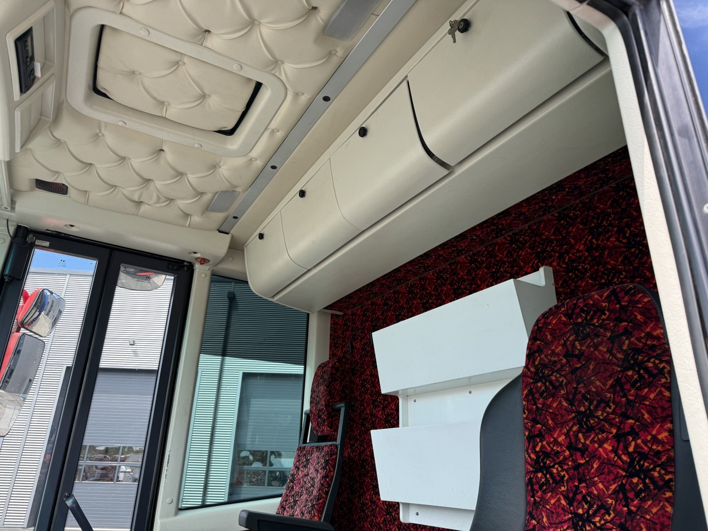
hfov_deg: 71.6
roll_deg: -2.0
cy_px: 266
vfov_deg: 56.8
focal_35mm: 24
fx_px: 491
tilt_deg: +24.6
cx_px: 354
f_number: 1.78
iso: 100
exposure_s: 1/708
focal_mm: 6.76
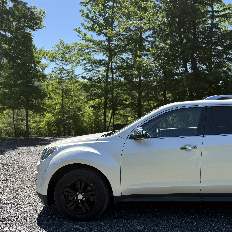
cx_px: 190
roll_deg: +0.0
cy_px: 134
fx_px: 281
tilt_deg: -5.4
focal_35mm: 37
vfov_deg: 44.8
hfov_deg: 42.6
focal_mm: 6.76
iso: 80
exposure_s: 1/2445
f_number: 1.78
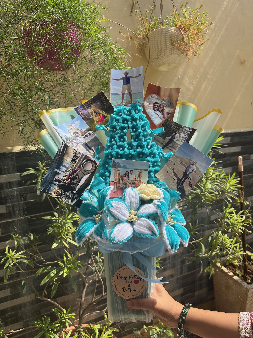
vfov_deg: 67.3
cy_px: 169
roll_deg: +0.9
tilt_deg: -12.1
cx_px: 126
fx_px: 253
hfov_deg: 53.1
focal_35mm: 26
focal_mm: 5.96
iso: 50
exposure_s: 1/2451
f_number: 1.6
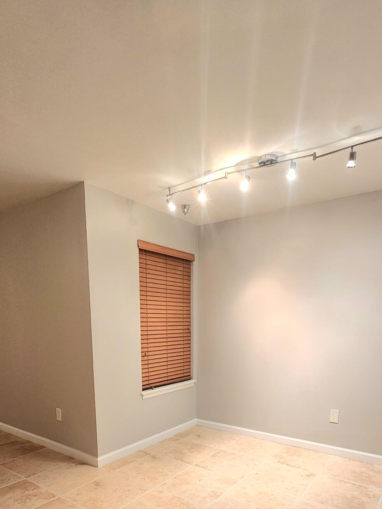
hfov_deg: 63.4
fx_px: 309
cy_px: 376
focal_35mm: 21
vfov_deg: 73.9
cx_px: 200
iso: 320
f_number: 2.2
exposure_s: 1/60.2
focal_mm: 2.2
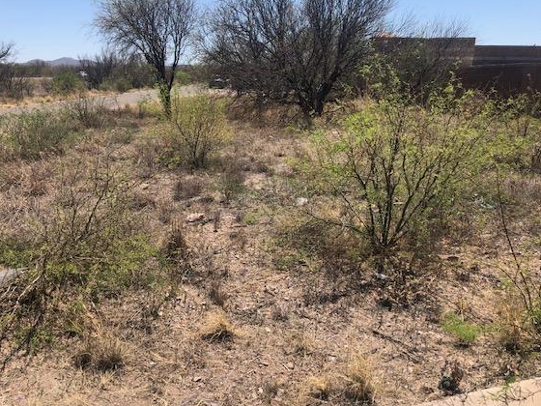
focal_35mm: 32
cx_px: 237
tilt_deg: -18.1
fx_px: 500
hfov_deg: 56.6
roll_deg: -1.1
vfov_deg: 44.1
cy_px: 228
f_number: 1.8
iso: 20
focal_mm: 3.99
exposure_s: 1/1779
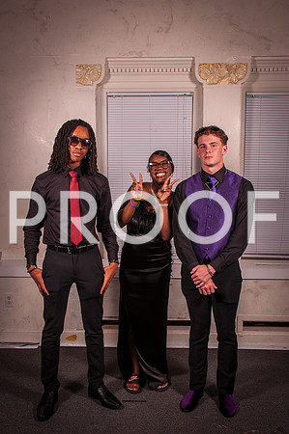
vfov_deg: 43.6
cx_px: 144
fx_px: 543
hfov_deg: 29.8
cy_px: 217
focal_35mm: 45
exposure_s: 1/125
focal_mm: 30
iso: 200
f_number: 14
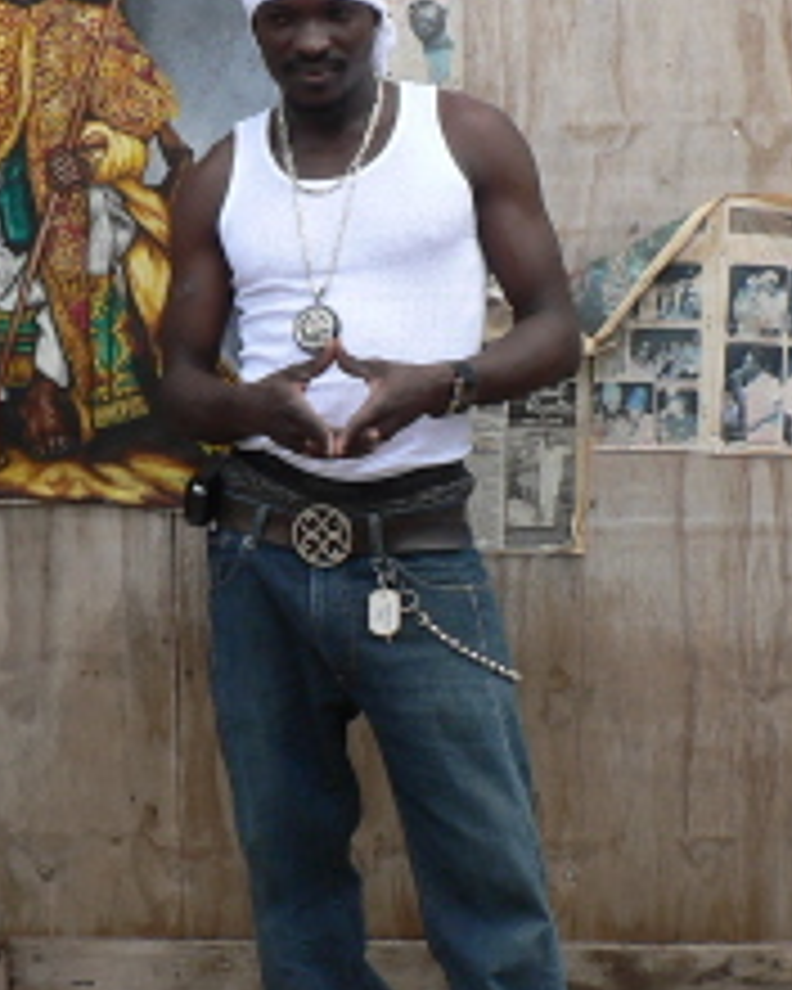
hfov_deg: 17.4
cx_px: 277
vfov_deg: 21.7
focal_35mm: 88
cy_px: 385
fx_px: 2578
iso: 64
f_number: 4
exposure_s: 1/160
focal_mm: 6
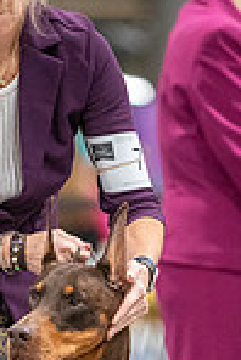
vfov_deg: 3.8
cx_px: 61
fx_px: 5359
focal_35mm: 535
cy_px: 316
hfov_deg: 2.6
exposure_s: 1/250
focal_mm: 176
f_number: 2.8
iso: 6400
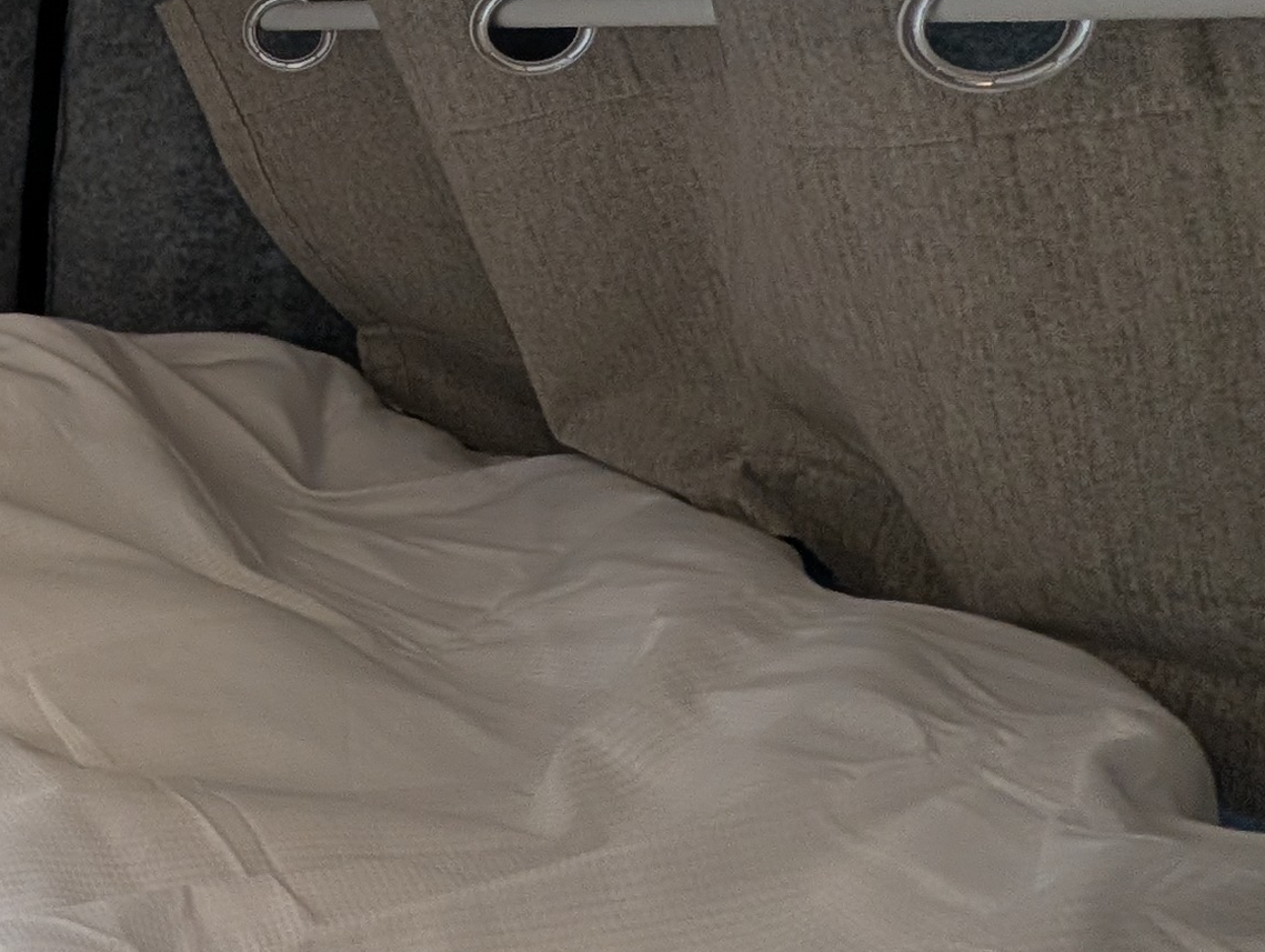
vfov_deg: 33.5
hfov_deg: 27.2
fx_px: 1573
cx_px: -705
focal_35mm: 43
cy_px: 343
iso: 127
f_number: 1.7
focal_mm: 2.02
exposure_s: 1/57.5
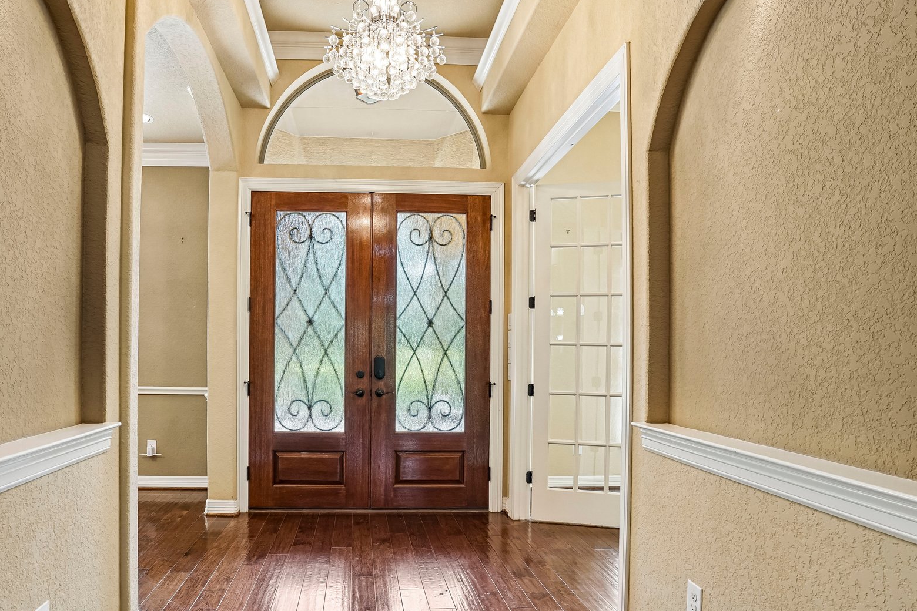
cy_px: 351
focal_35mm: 21
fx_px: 535
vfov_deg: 59.2
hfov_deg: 80.6
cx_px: 384
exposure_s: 1/40
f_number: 8
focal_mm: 16
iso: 400
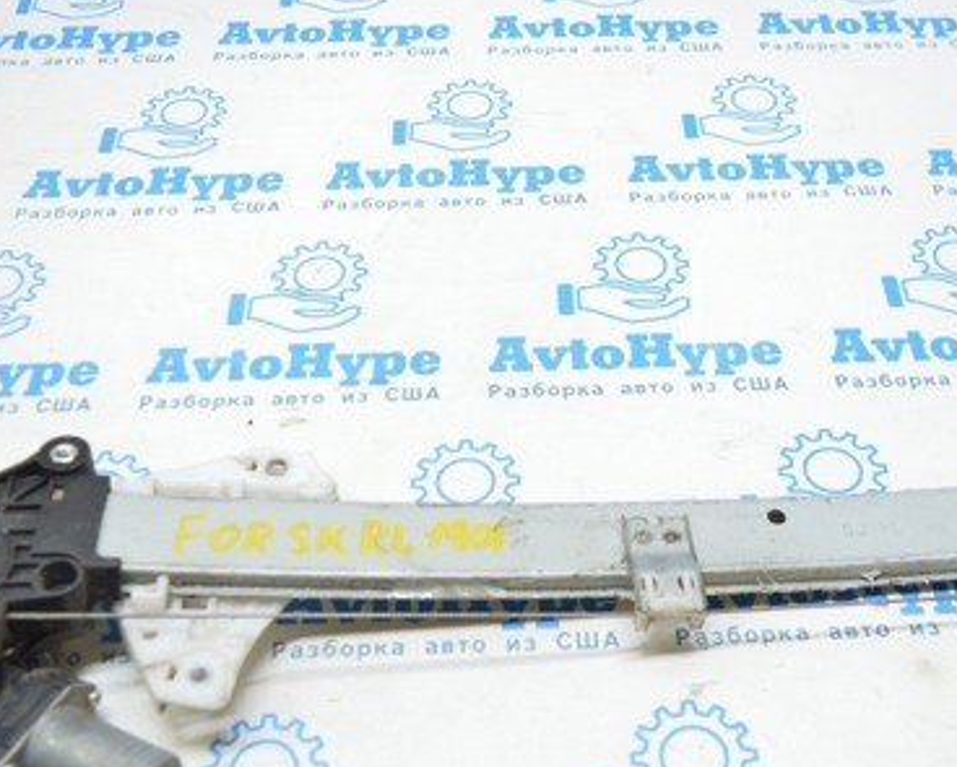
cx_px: 525
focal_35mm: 44
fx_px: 1247
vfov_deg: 34.0
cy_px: 474
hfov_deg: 41.9
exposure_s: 1/40
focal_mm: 18
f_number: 3.5
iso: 400
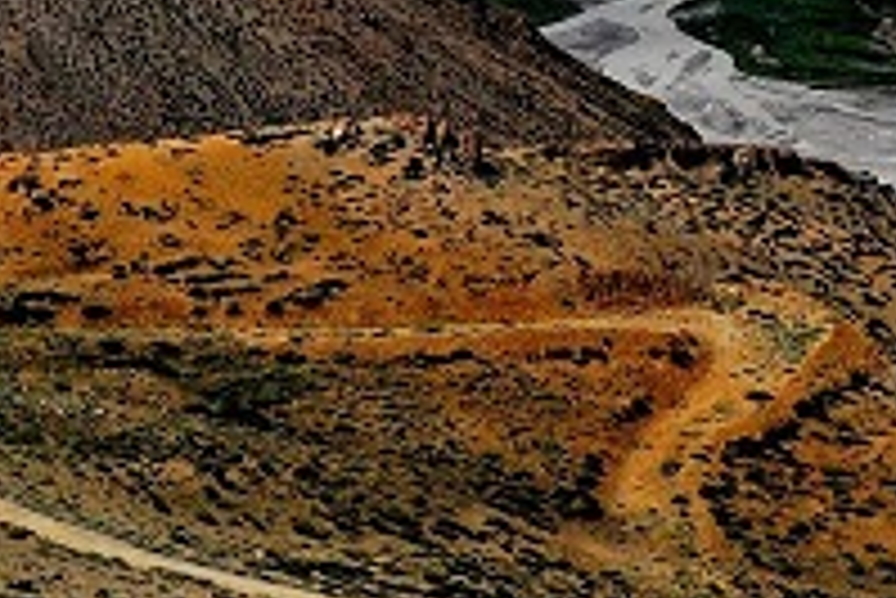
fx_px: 4608
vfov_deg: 7.4
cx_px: -50
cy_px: 103
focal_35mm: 185
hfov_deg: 11.0
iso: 250
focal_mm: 24
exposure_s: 1/2500
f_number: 8
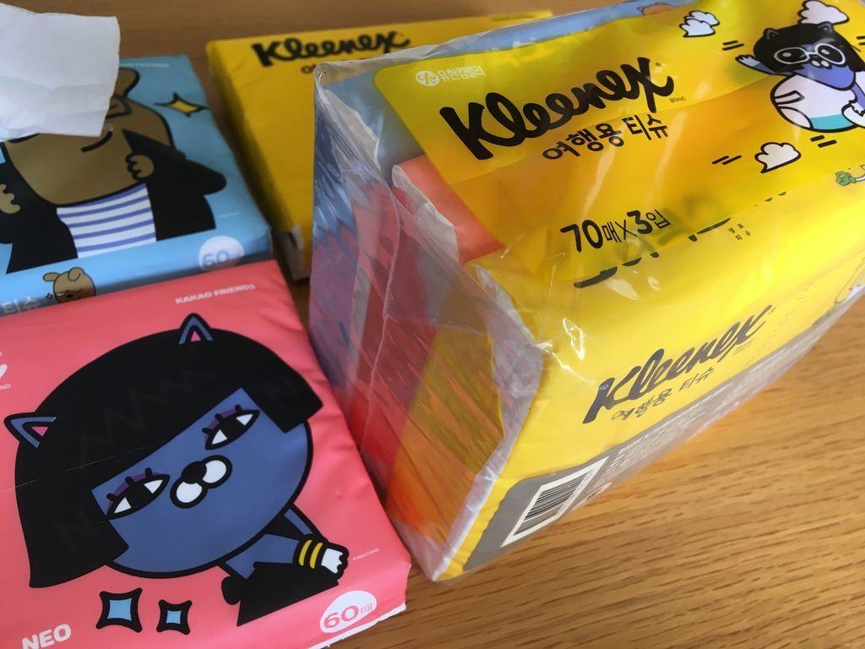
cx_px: 432
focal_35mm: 29
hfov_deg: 61.7
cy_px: 324
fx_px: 725
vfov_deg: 48.2
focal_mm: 4.15
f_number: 2.2
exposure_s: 1/40
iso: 25
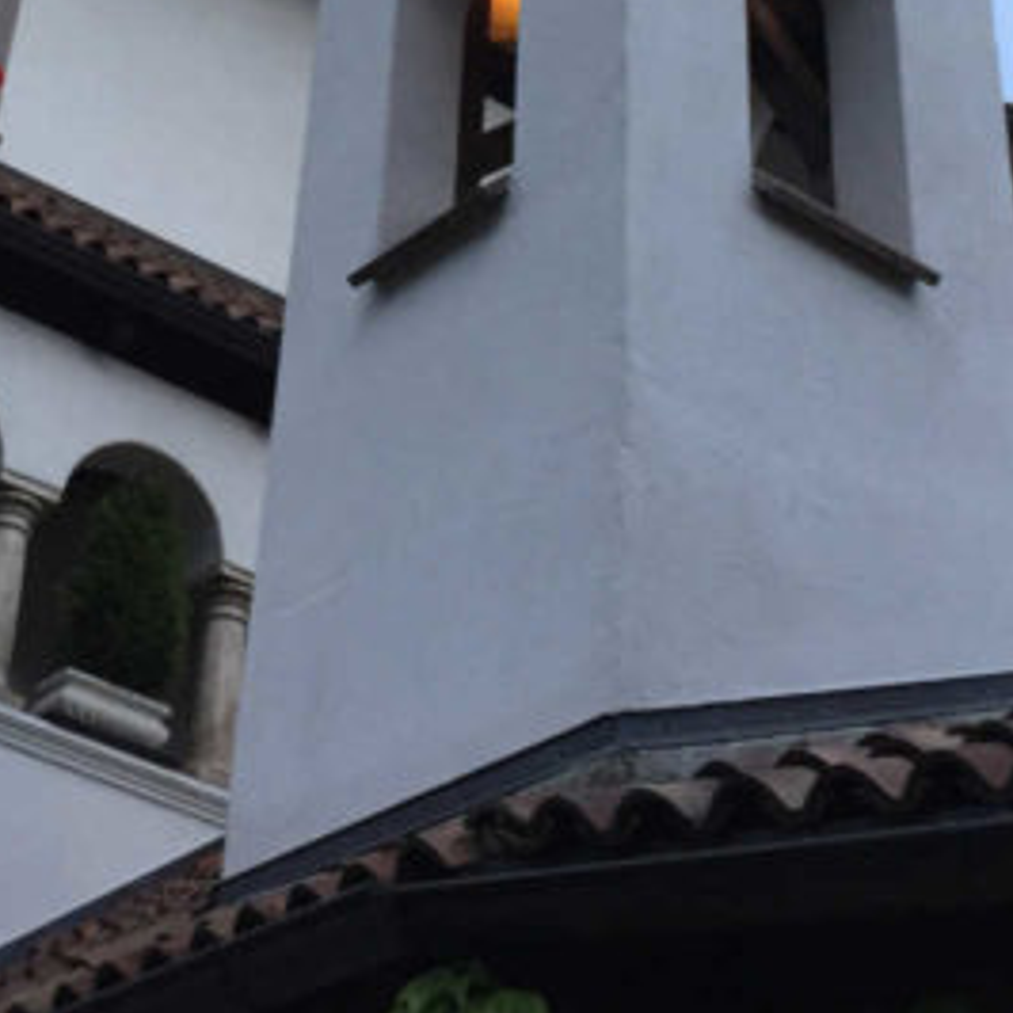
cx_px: 225
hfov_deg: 23.1
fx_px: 2450
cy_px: 11
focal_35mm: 74
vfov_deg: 22.5
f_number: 2.2
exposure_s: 1/33
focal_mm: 4.15
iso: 32
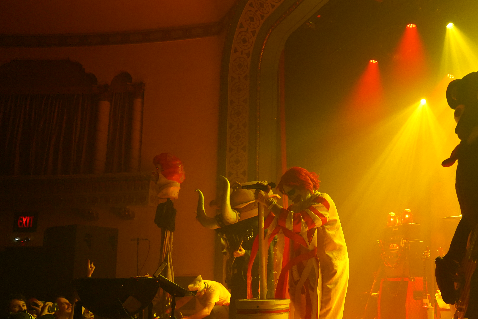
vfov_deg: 34.1
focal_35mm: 39
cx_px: 325
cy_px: 195
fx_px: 518
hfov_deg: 48.6
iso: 6400
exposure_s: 1/160
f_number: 4
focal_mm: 26
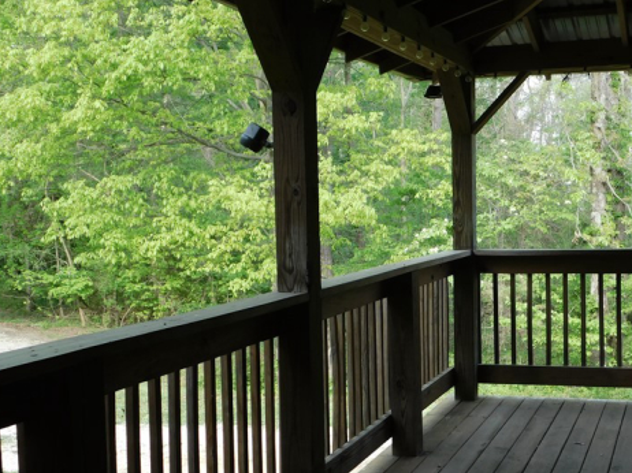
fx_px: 949
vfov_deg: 28.0
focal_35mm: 52
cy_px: 269
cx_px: 415
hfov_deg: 36.5
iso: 125
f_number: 3.5
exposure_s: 1/100
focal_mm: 6.3
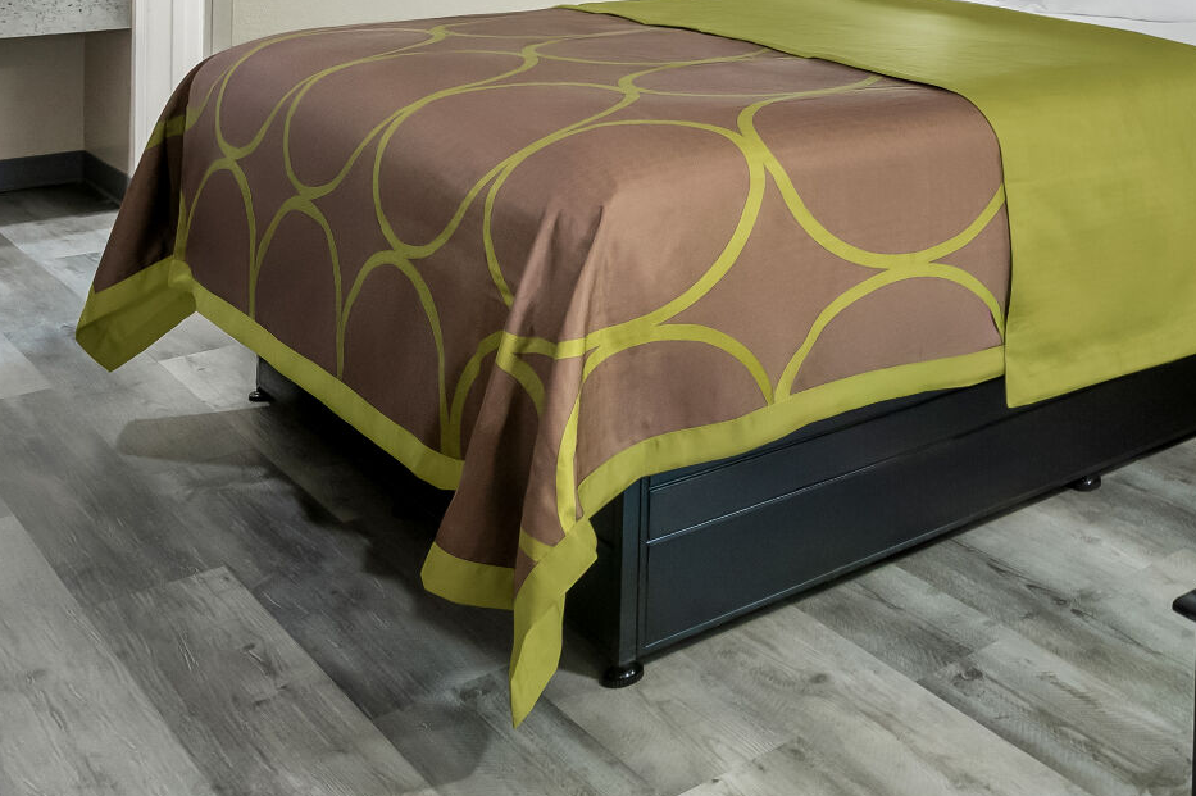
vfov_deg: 26.1
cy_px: -194
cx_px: 1424
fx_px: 1494
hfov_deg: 34.9
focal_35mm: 45
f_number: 8
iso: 800
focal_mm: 14
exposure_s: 1/2.5
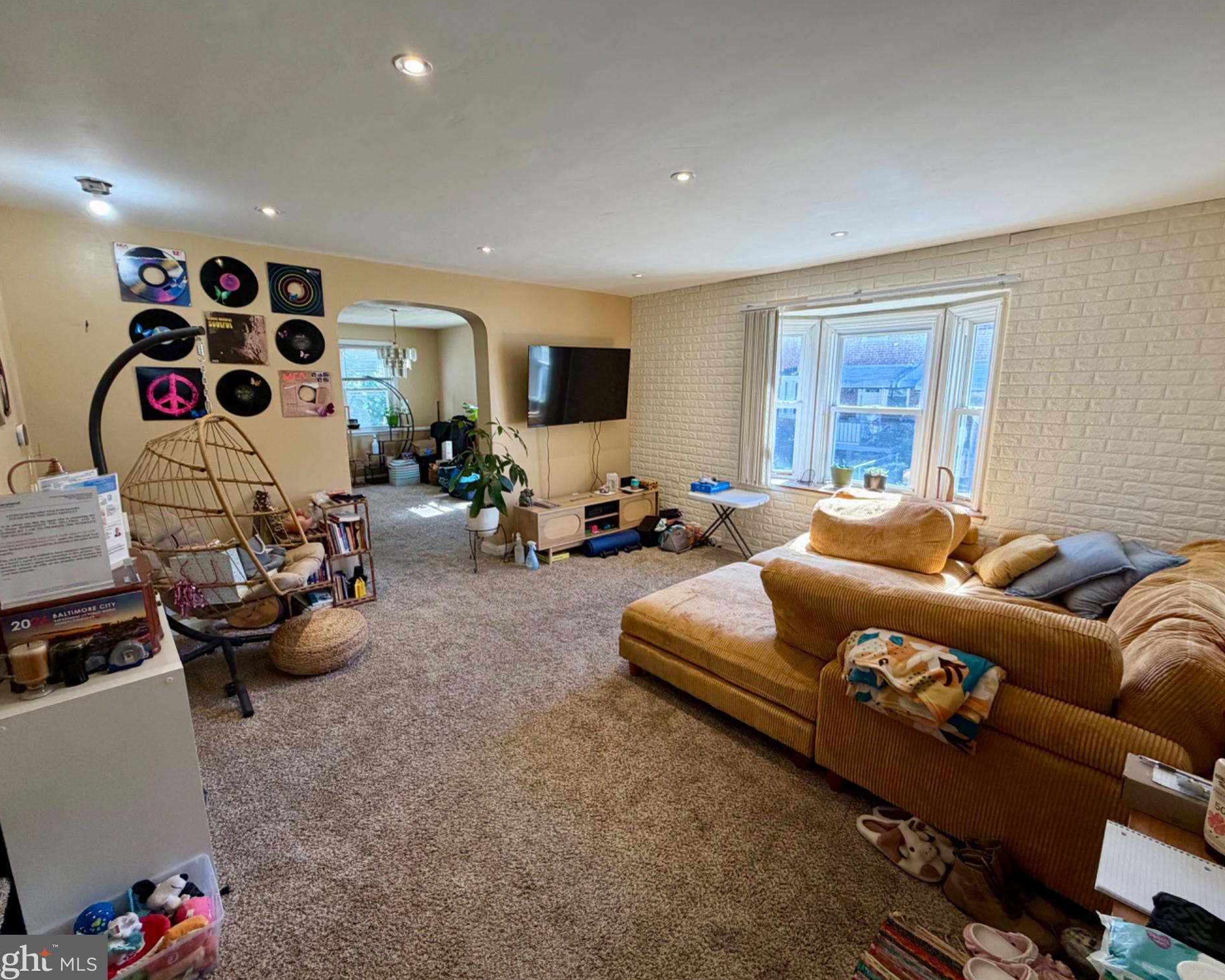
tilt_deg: -10.2
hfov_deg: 96.8
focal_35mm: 15
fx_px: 544
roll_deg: +0.7
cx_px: 616
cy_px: 484
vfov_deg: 84.0
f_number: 2.2
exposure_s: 1/120
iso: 160
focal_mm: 2.22
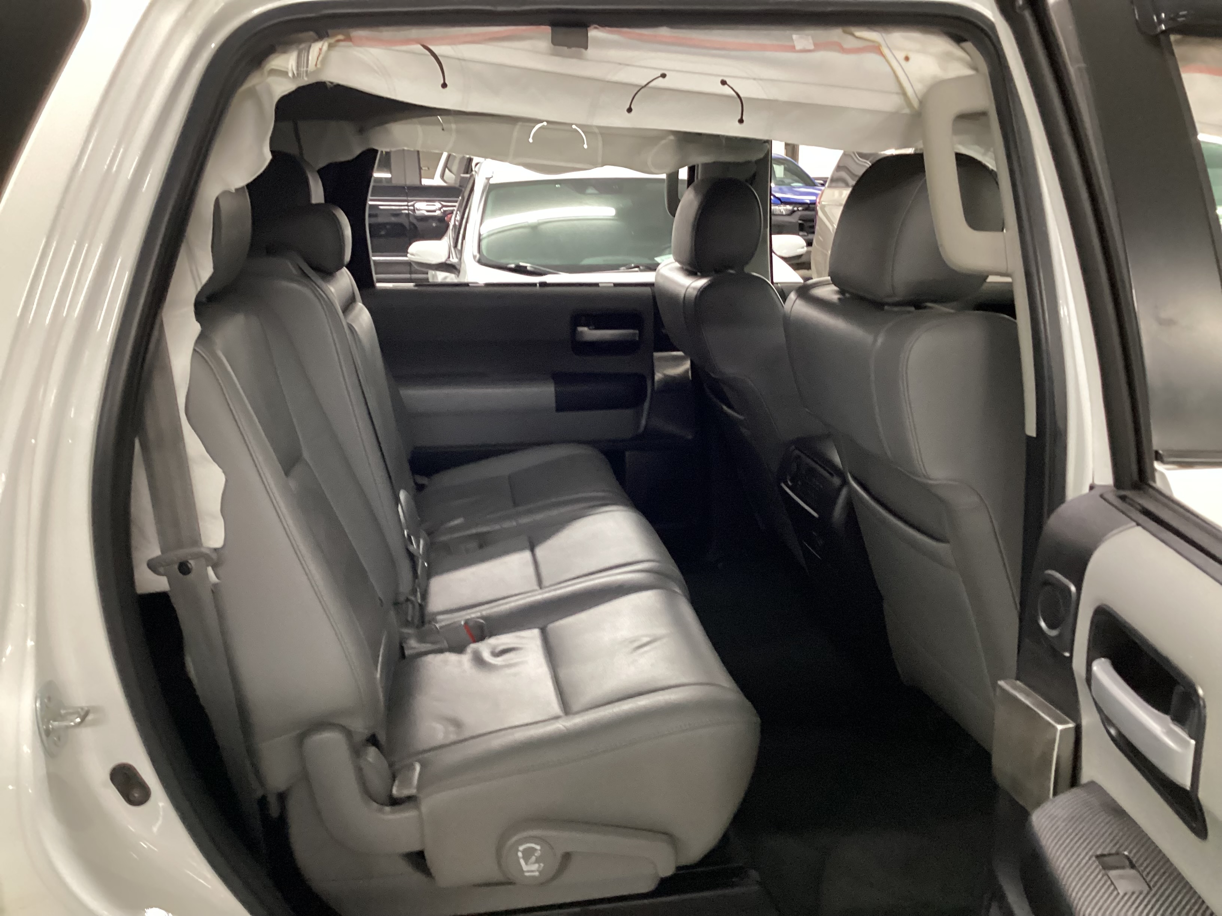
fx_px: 1094
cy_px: 458
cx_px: 611
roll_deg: +0.5
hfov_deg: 58.4
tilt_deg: -18.4
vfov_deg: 45.4
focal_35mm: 31
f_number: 2.4
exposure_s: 1/25
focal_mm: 3.3
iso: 320
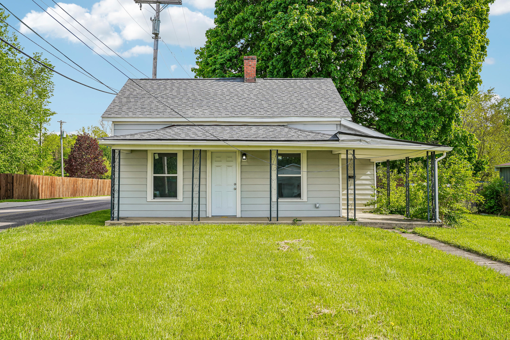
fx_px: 496
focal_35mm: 35
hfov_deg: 54.4
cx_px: 255
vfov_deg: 37.9
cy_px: 170
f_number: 8
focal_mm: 35
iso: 100
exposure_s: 1/200
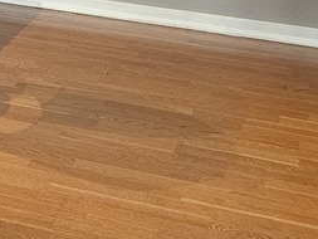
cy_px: -299
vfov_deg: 10.1
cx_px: -465
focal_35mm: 131
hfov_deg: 11.9
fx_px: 1204
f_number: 1.7
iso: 320
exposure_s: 1/120
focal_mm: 6.3
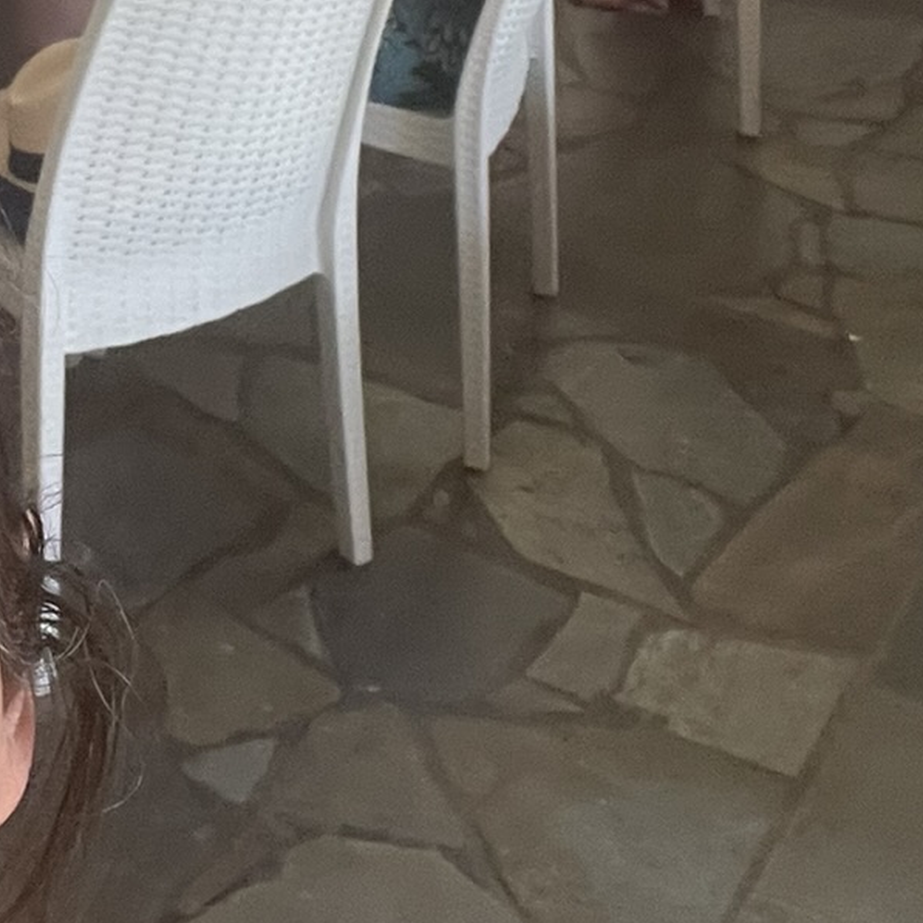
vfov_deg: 18.8
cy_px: 96
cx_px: -34
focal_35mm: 91
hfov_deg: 18.5
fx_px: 2745
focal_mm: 2.71
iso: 250
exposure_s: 1/60
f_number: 2.2
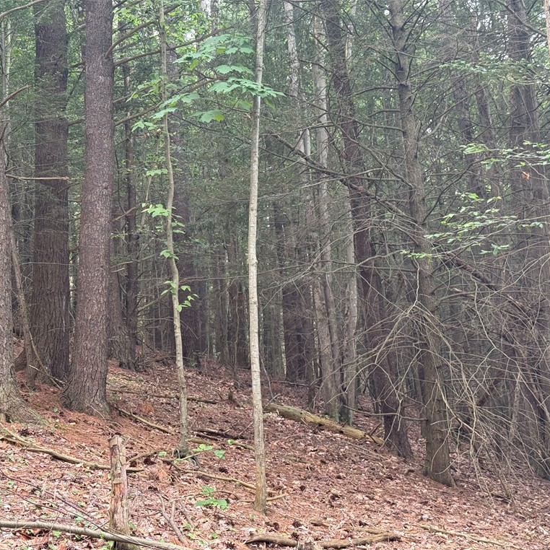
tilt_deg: +12.9
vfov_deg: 30.0
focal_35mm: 57
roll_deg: +4.7
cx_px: 191
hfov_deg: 29.9
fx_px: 1025
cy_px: 276
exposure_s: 1/121
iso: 80
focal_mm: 6.76
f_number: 1.78
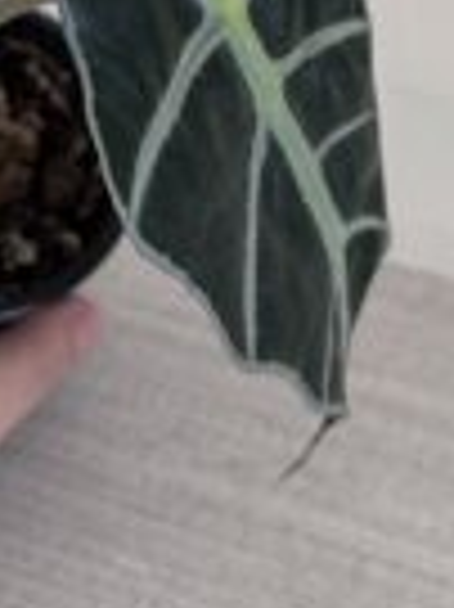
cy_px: -104
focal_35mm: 107
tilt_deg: -25.6
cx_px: 211
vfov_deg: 17.6
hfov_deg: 13.8
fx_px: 1874
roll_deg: +0.6
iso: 250
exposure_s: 1/84
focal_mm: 6.86
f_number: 1.78
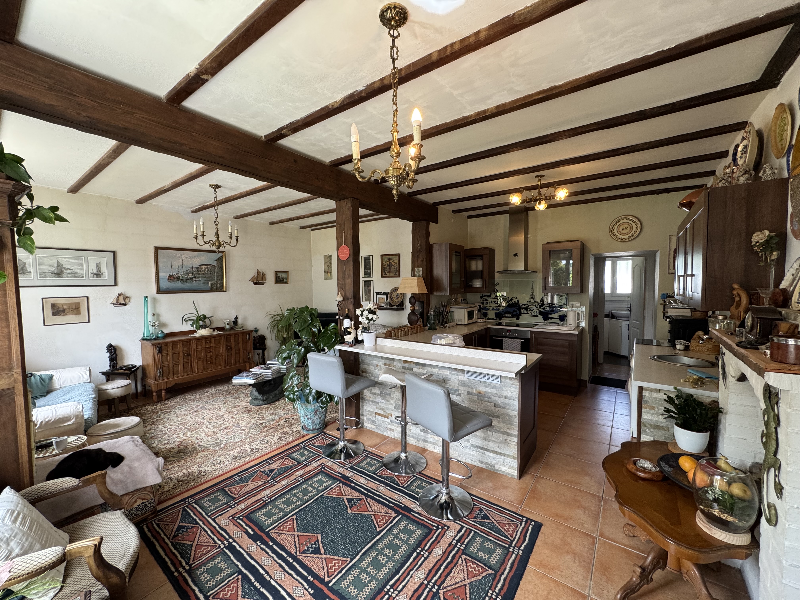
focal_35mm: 14
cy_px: 300
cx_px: 400
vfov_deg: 85.7
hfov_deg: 102.1
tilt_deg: -3.0
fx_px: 324
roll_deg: +1.0
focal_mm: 2.22
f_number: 2.2
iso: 160
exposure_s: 1/100
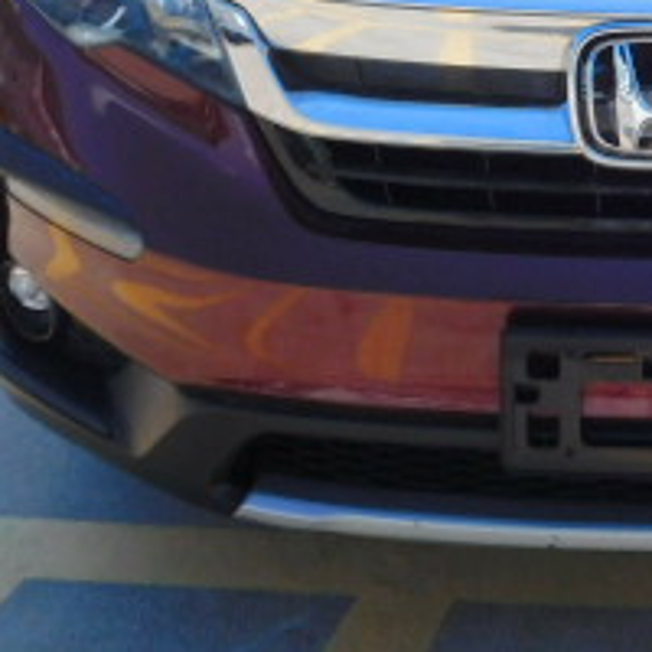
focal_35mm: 65
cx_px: 623
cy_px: 3
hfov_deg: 25.4
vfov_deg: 25.2
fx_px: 1385
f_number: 3
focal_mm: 4
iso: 125
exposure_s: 1/1250
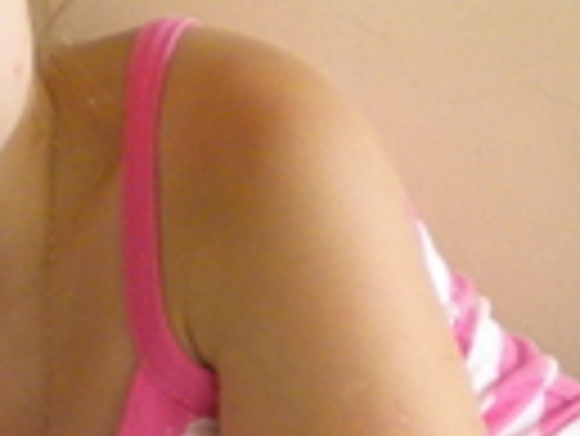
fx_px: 2499
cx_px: -193
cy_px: 443
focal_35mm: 149
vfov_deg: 9.9
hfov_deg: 12.8
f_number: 3.1
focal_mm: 6.3
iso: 346
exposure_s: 1/47
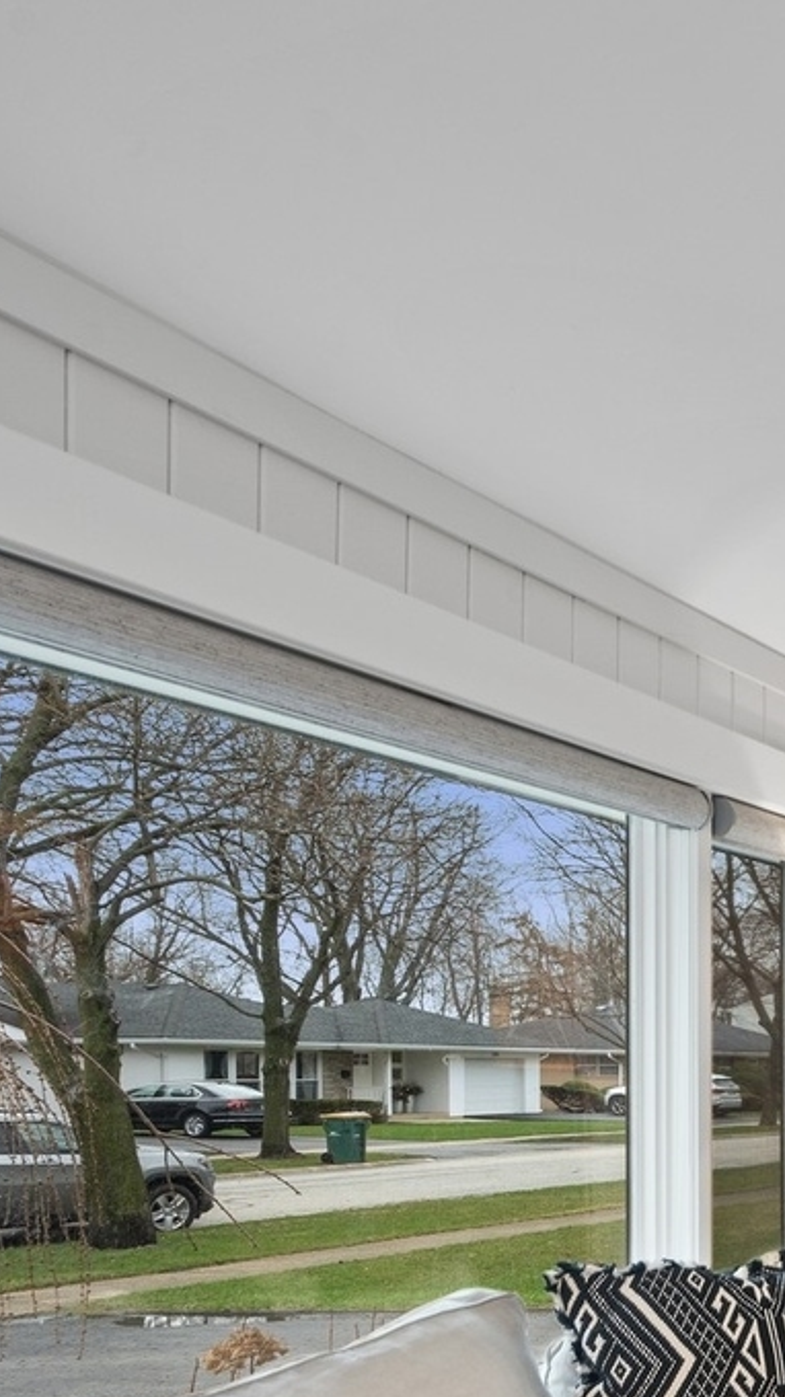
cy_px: 1083
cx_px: 1541
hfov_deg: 19.7
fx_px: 1296
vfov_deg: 53.5
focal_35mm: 35
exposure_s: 1.3
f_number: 9
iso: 100
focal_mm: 14
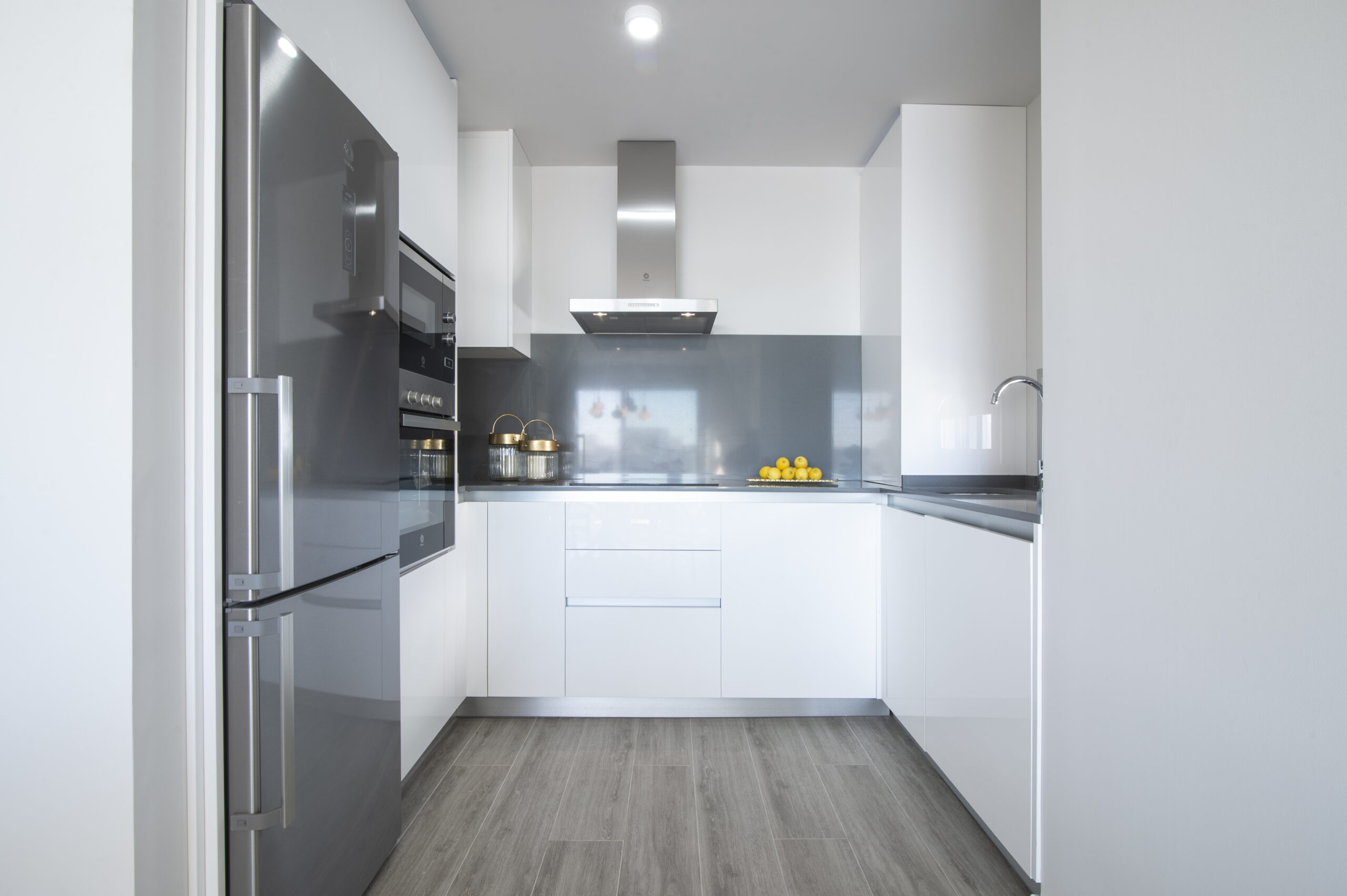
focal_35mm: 16
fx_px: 598
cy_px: 448
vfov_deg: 73.7
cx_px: 674
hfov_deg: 96.8
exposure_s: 1/2
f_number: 11
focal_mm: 16
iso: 100
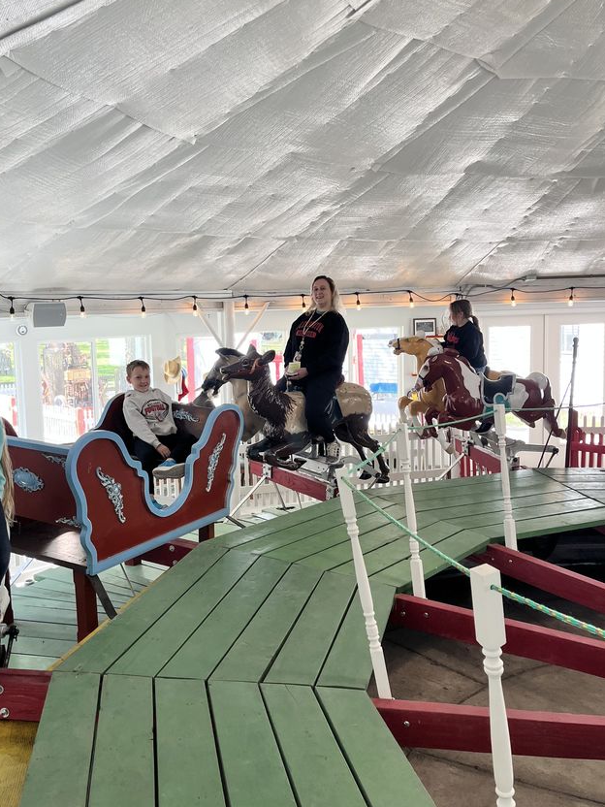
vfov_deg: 56.8
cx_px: 254
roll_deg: +0.6
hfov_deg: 44.0
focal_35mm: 32
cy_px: 396
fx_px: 746
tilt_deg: -6.3
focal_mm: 5.1
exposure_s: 1/120
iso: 64
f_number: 1.6
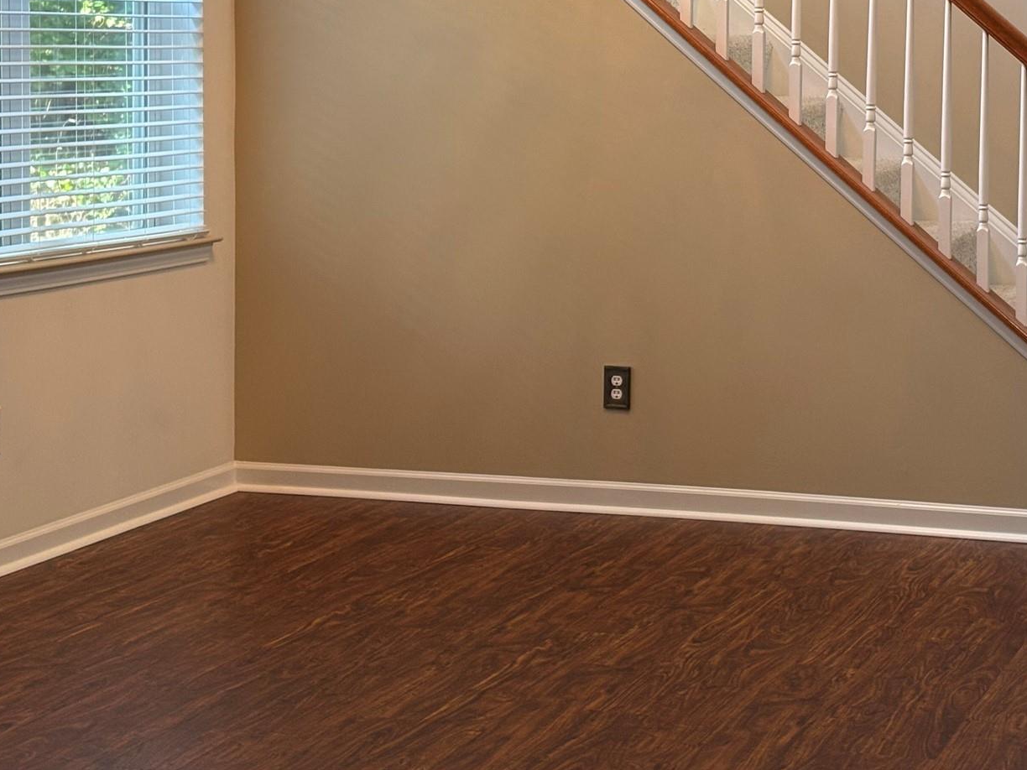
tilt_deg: -2.2
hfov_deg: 22.4
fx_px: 2581
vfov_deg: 16.8
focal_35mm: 87
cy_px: 127
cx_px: 687
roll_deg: +0.4
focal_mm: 5.96
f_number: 1.6
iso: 64
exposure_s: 1/60
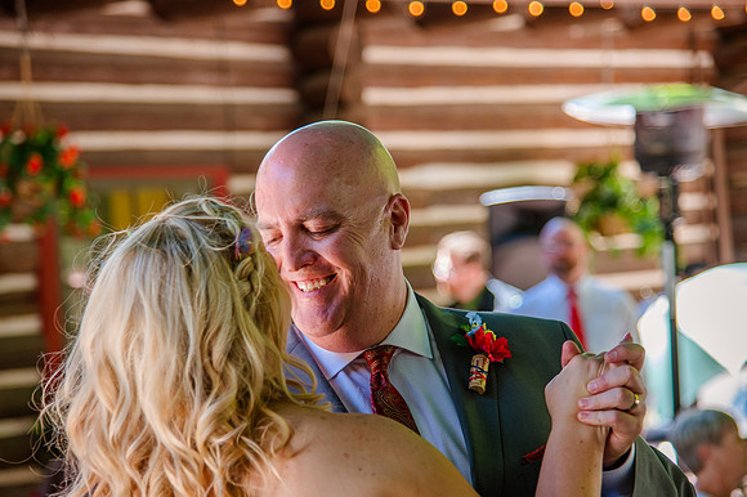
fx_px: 2394
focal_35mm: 115
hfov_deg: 17.7
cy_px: 293
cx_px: 374
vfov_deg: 11.9
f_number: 4
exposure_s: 1/125
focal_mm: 98
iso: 320
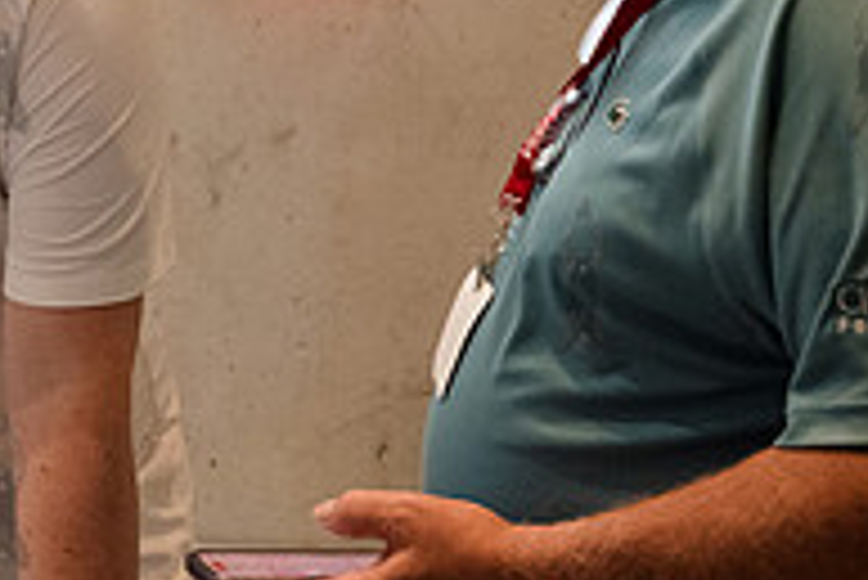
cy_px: 56
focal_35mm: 169
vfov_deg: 8.1
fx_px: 4078
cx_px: 0
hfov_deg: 12.0
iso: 5000
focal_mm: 56
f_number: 4.5
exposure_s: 1/320
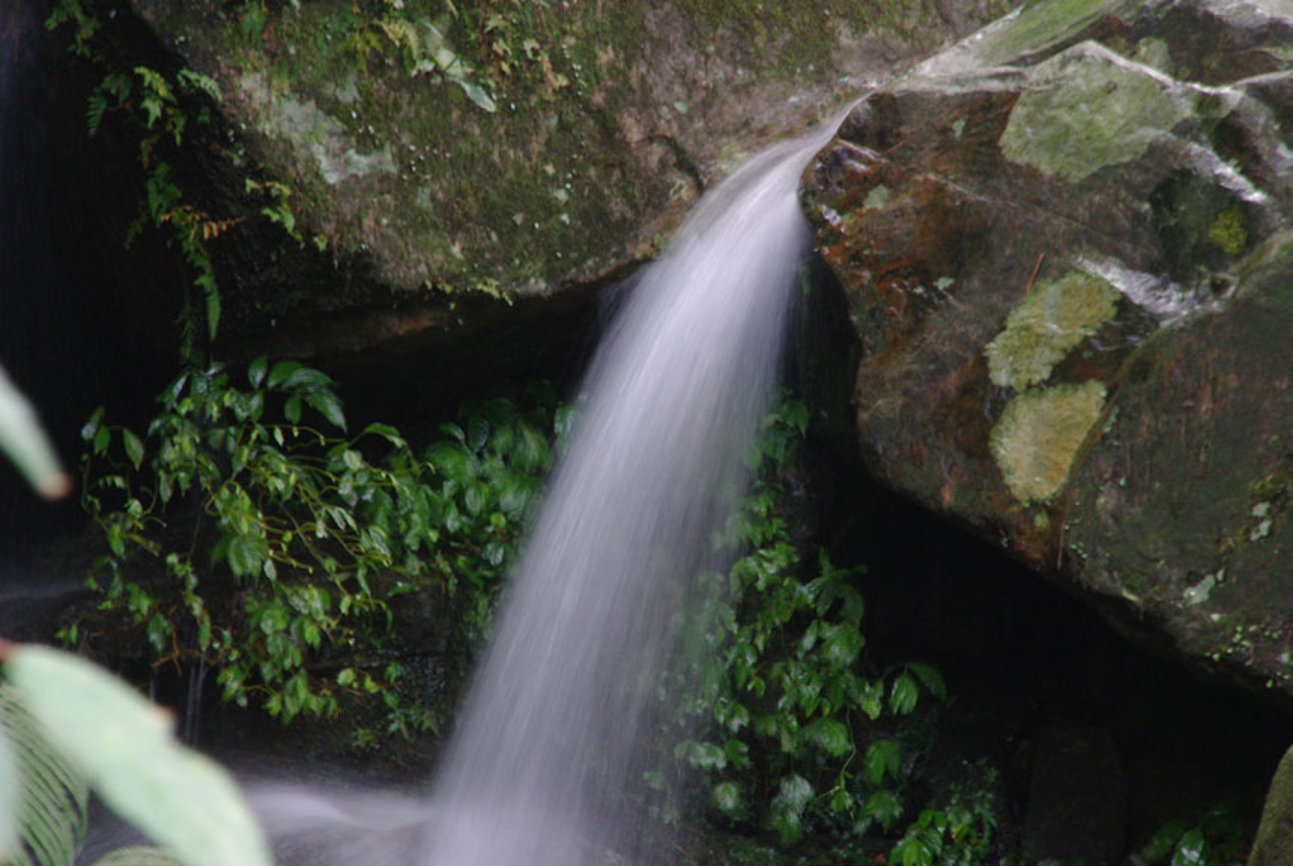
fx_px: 7157
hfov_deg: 10.3
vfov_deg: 6.9
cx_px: 646
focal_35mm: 199
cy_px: 433
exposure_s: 1/2.5
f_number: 20
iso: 400
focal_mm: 133
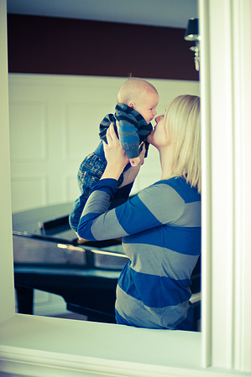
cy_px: 188
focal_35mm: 50
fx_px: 524
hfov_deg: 26.9
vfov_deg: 39.6
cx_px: 126
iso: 400
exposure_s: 1/125
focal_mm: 50
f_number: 1.4
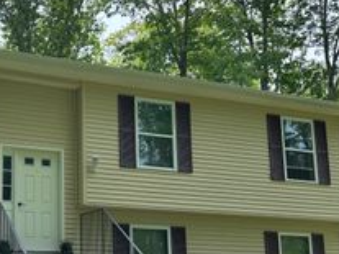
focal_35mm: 58
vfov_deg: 24.9
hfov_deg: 31.5
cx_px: 28
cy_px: 196
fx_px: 568
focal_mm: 6.86
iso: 80
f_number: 1.78
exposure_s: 1/1587
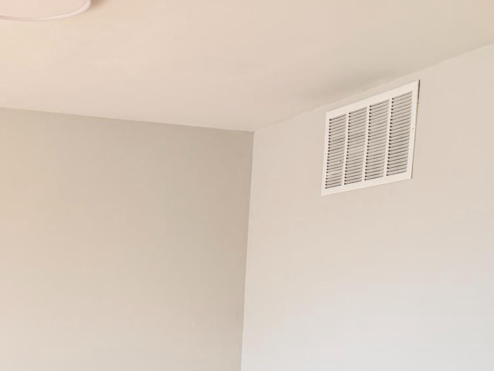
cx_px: 102
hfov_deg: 28.8
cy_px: 358
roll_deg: -2.0
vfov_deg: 21.6
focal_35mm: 66
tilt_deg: -4.2
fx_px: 942
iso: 250
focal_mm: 6.76
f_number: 1.78
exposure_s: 1/60
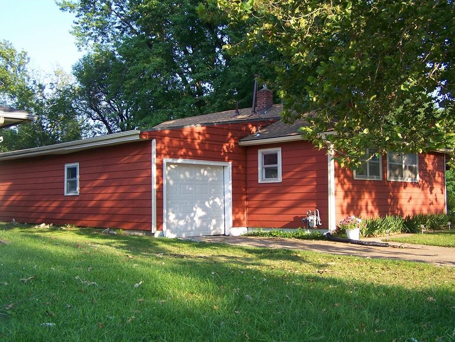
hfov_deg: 45.8
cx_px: 239
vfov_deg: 35.1
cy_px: 183
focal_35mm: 41
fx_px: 539
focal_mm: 6.3
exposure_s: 1/250
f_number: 2.8
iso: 80
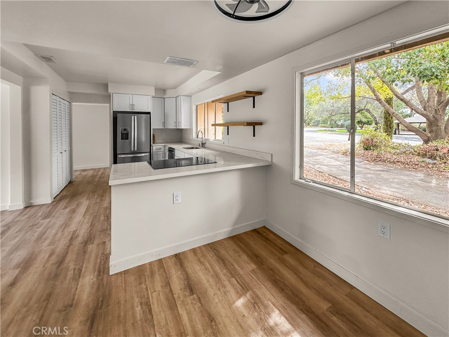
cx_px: 224
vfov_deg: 85.7
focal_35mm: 14
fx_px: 182
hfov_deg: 102.1
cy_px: 168
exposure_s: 1/100
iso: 100
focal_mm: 2.22
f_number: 2.2
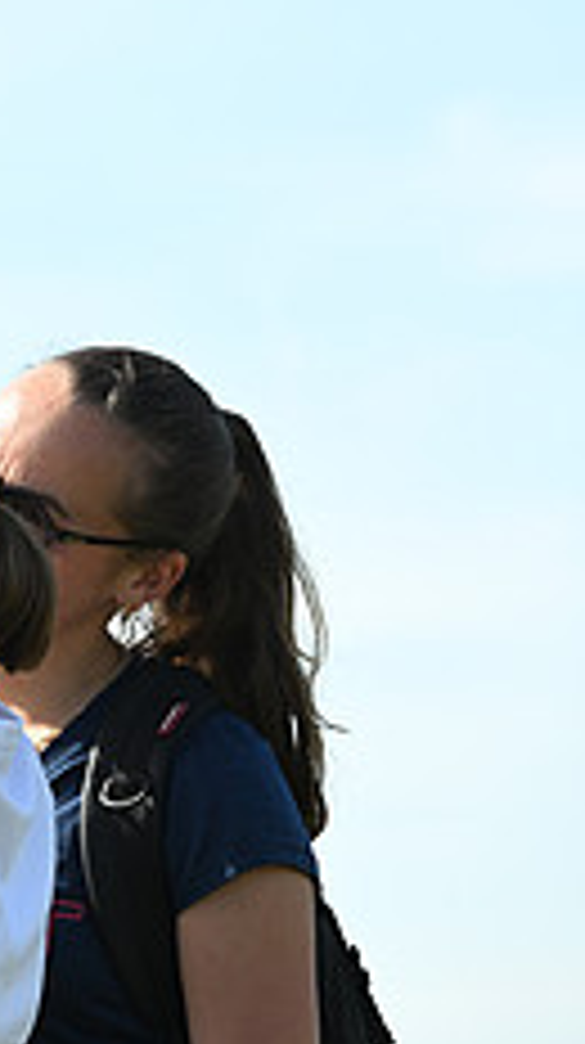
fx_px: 8131
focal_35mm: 294
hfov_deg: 4.1
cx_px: -702
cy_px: 304
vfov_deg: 7.3
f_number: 5
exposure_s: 1/1250
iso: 360
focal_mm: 112
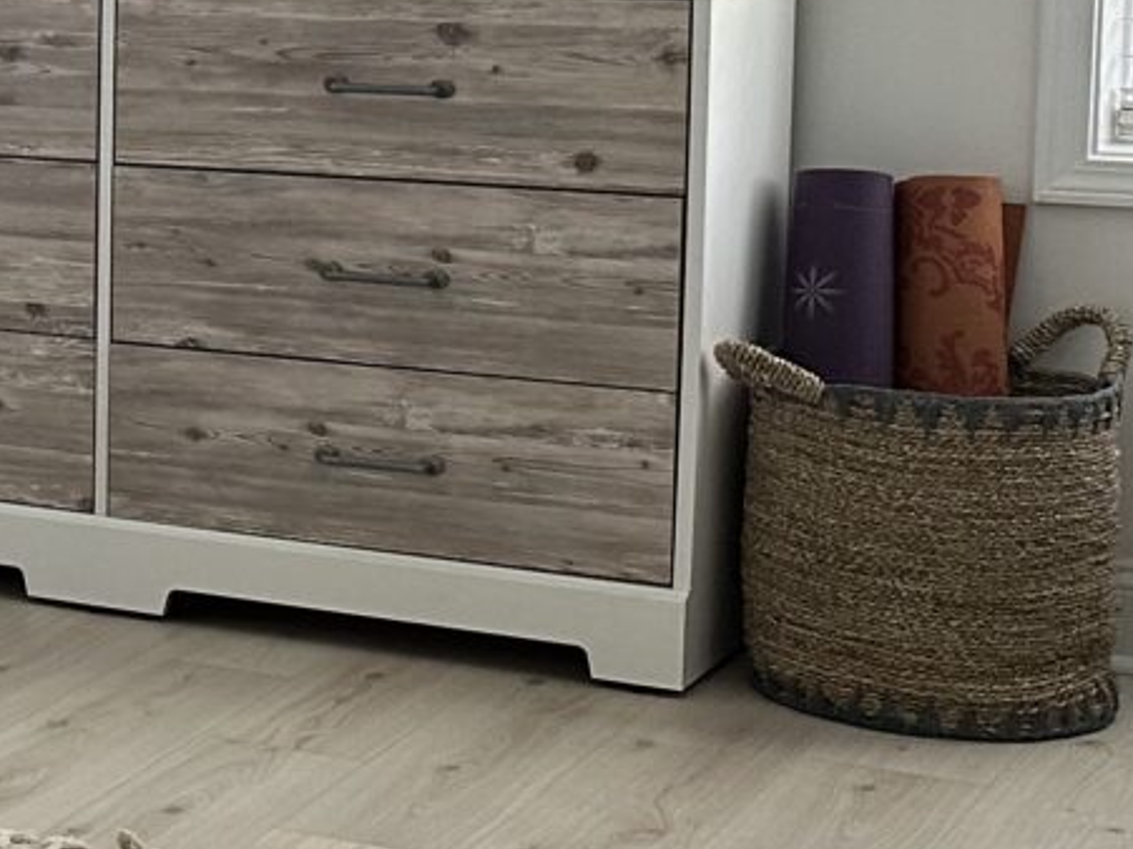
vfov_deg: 13.5
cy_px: 166
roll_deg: +1.6
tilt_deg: -7.8
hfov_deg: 14.5
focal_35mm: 109
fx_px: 3567
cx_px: -1216
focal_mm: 6.86
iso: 160
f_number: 1.78
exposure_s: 1/60
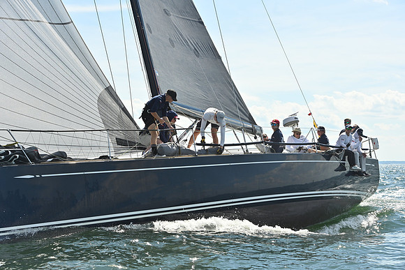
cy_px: 135
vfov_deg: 19.5
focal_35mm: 70
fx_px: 788
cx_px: 202
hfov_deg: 28.8
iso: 250
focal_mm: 70
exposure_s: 1/1000
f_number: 8
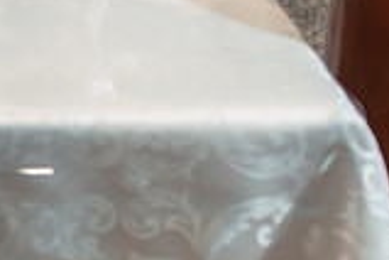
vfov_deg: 9.6
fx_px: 1491
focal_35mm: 138
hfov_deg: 13.6
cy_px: -138
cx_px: -261
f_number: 1.8
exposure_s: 1/200
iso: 1600
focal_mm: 35
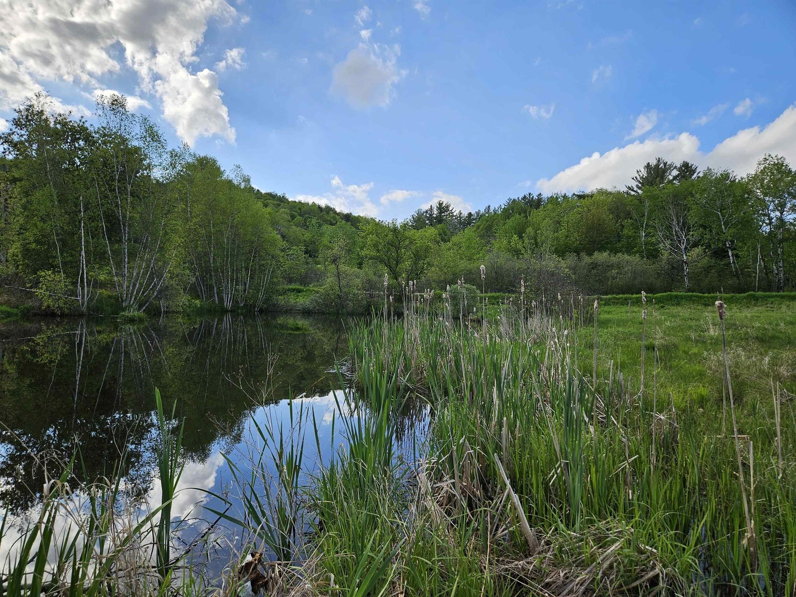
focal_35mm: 23
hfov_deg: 73.9
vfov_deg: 58.9
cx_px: 398
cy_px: 298
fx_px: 529
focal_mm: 5.4
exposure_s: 1/1751
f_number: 1.8
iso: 25
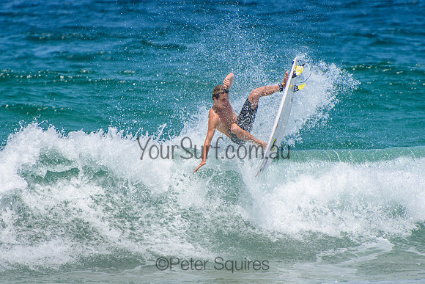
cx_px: 212
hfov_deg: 3.4
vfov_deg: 2.3
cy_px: 142
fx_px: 7085
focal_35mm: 600
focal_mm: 400
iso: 280
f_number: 5.6
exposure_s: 1/2000
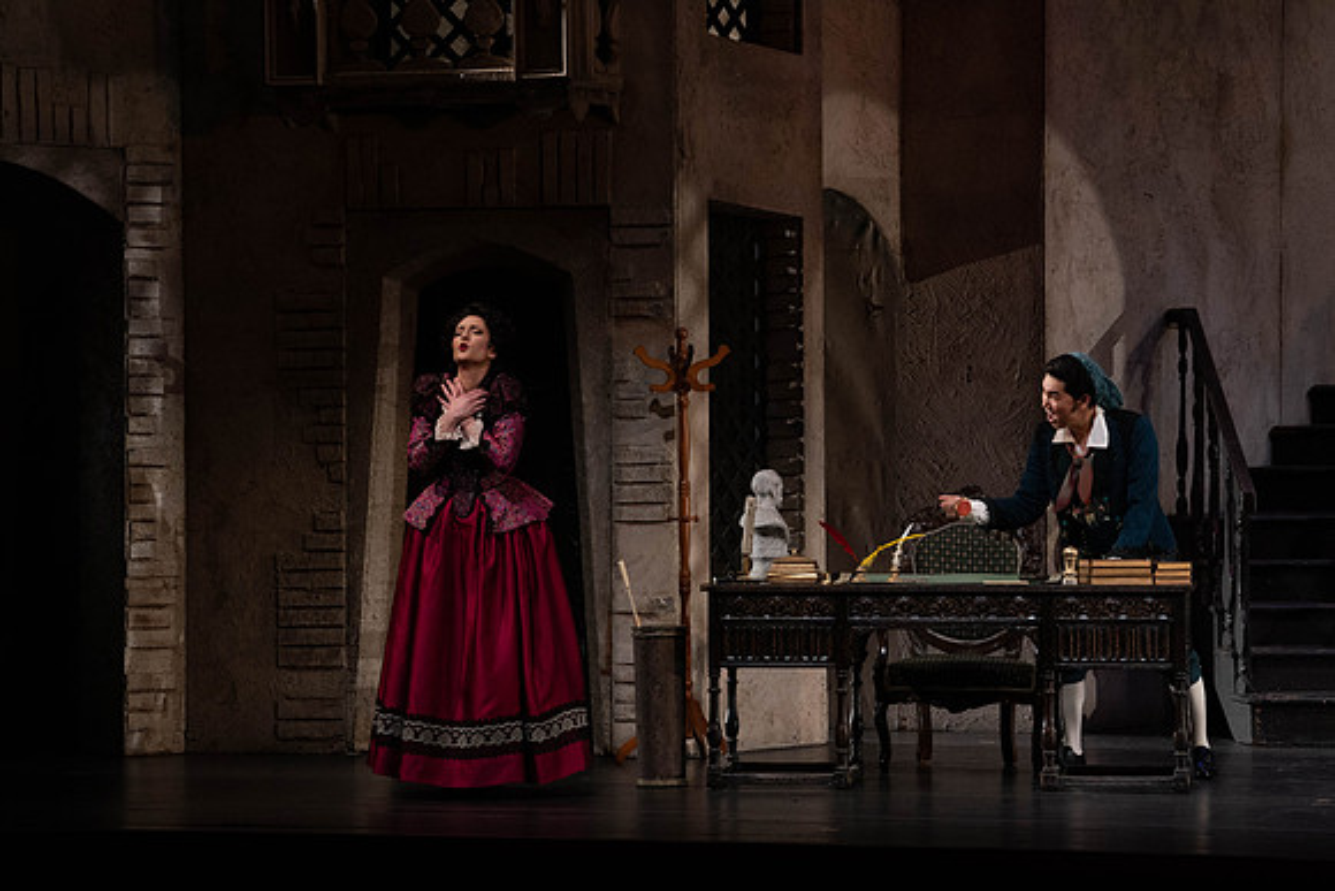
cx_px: 668
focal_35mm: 143
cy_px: 446
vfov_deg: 9.6
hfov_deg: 14.3
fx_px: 5304
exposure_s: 1/250
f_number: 9
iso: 3200
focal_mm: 143
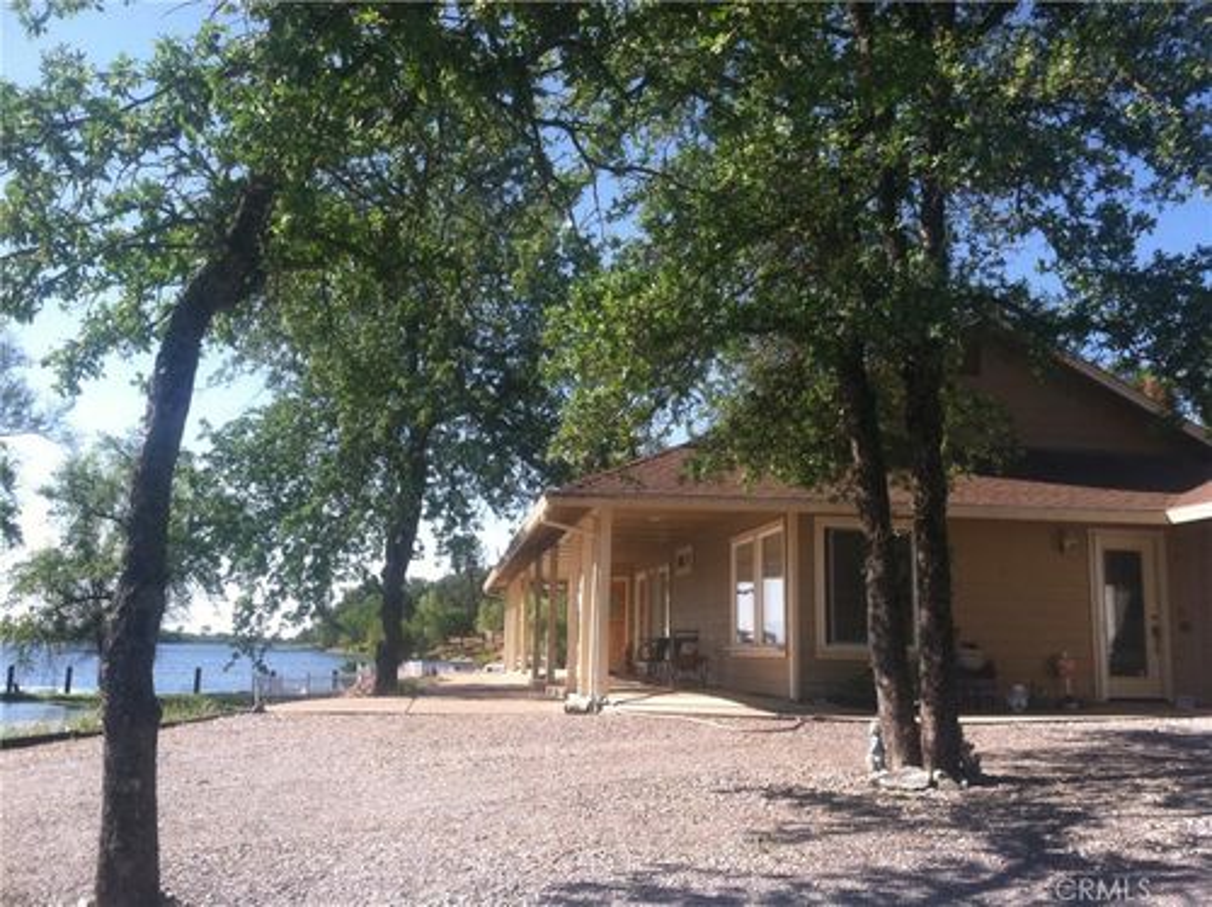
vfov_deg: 40.6
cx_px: 606
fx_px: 1224
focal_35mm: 35
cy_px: 454
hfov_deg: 52.7
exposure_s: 1/556
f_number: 2.8
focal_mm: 3.85
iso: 80
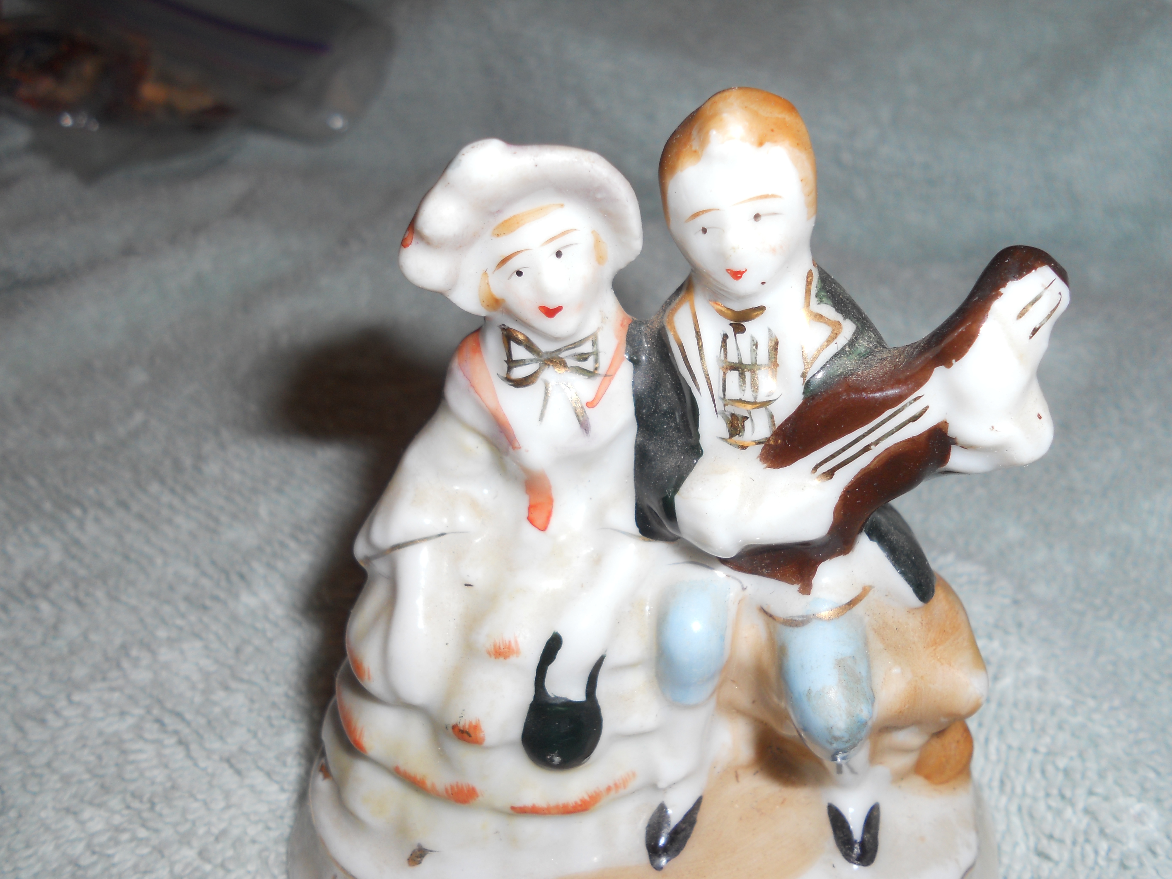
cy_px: 440
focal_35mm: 32
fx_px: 1083
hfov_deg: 56.8
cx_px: 586
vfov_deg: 44.2
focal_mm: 5.8
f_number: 8.8
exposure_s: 1/25
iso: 80
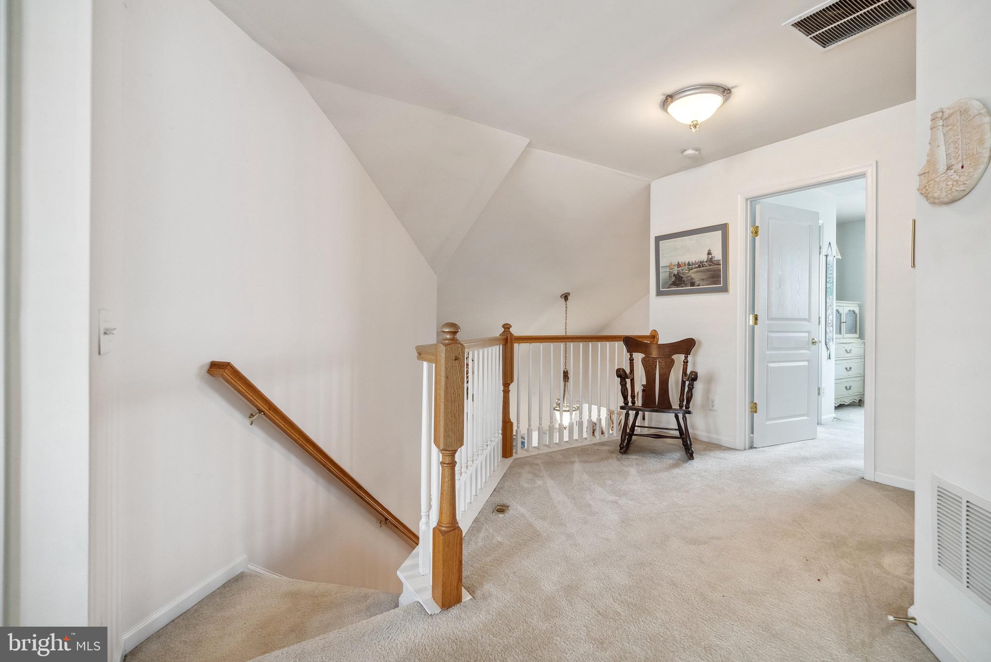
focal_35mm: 16
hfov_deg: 96.7
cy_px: 331
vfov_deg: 73.8
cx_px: 496
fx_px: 441
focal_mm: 16
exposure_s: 1/160
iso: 2000
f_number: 4
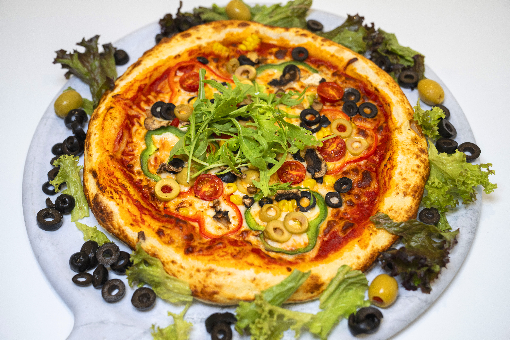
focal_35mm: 41
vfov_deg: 32.6
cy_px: 170
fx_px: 581
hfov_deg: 47.4
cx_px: 255
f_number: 4
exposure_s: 1/160
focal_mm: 41
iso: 400
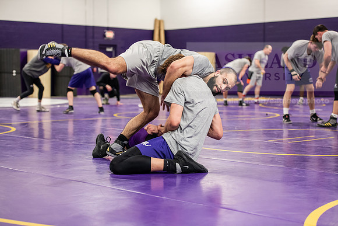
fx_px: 657
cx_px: 169
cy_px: 113
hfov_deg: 28.8
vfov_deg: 19.5
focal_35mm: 70
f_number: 3.2
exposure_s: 1/250
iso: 2000
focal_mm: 70
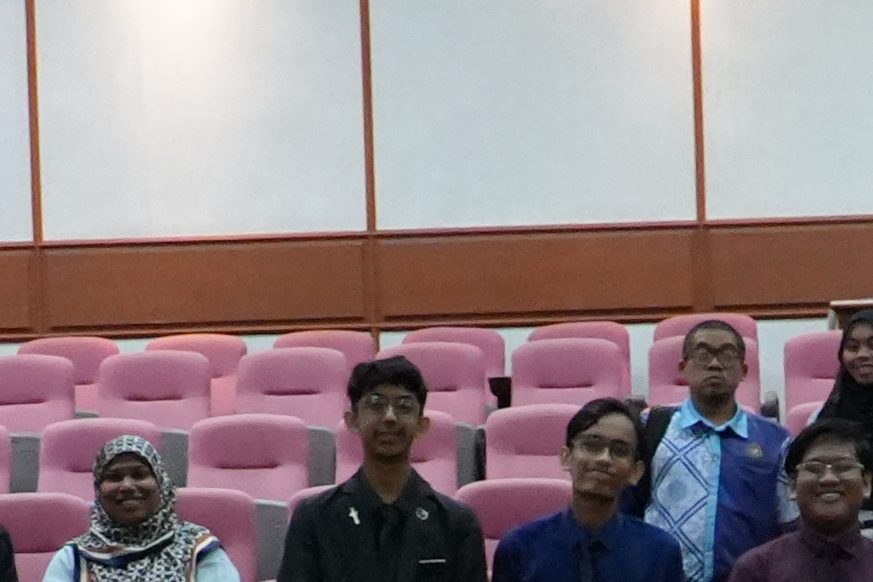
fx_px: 4171
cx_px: 759
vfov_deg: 7.8
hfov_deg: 11.9
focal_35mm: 172
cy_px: 944
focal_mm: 18
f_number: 4
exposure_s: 1/160
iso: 4000
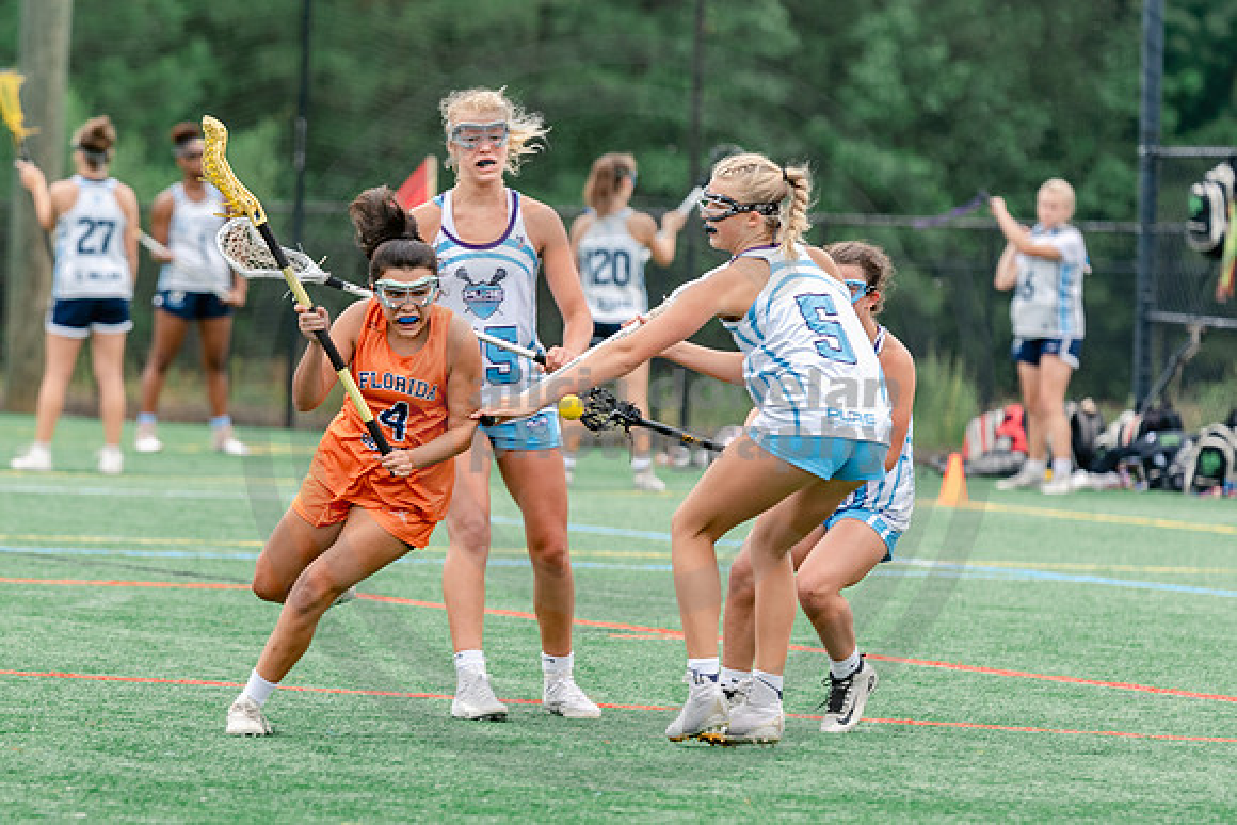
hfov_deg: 5.1
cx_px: 345
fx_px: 13777
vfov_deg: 3.4
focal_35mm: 401
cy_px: 546
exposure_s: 1/640
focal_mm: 200
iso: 250
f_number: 3.2
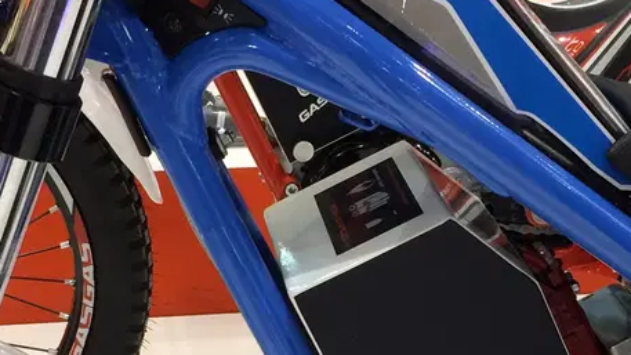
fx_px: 1389
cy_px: 349
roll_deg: +0.5
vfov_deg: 14.3
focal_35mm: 83
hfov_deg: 25.6
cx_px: 324
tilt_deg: -26.8
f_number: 2.2
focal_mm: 4.15
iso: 50
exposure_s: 1/33
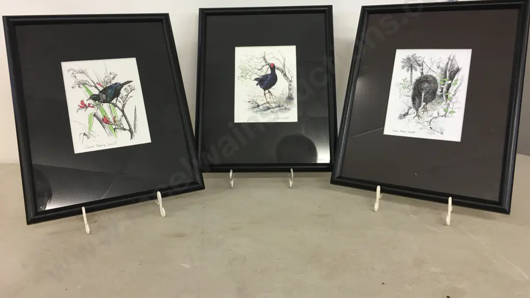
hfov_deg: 61.0
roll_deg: -0.5
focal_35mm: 32
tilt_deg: -12.5
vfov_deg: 36.5
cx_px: 263
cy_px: 118
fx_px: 450
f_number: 2.2
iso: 32
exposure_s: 1/17
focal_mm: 4.15
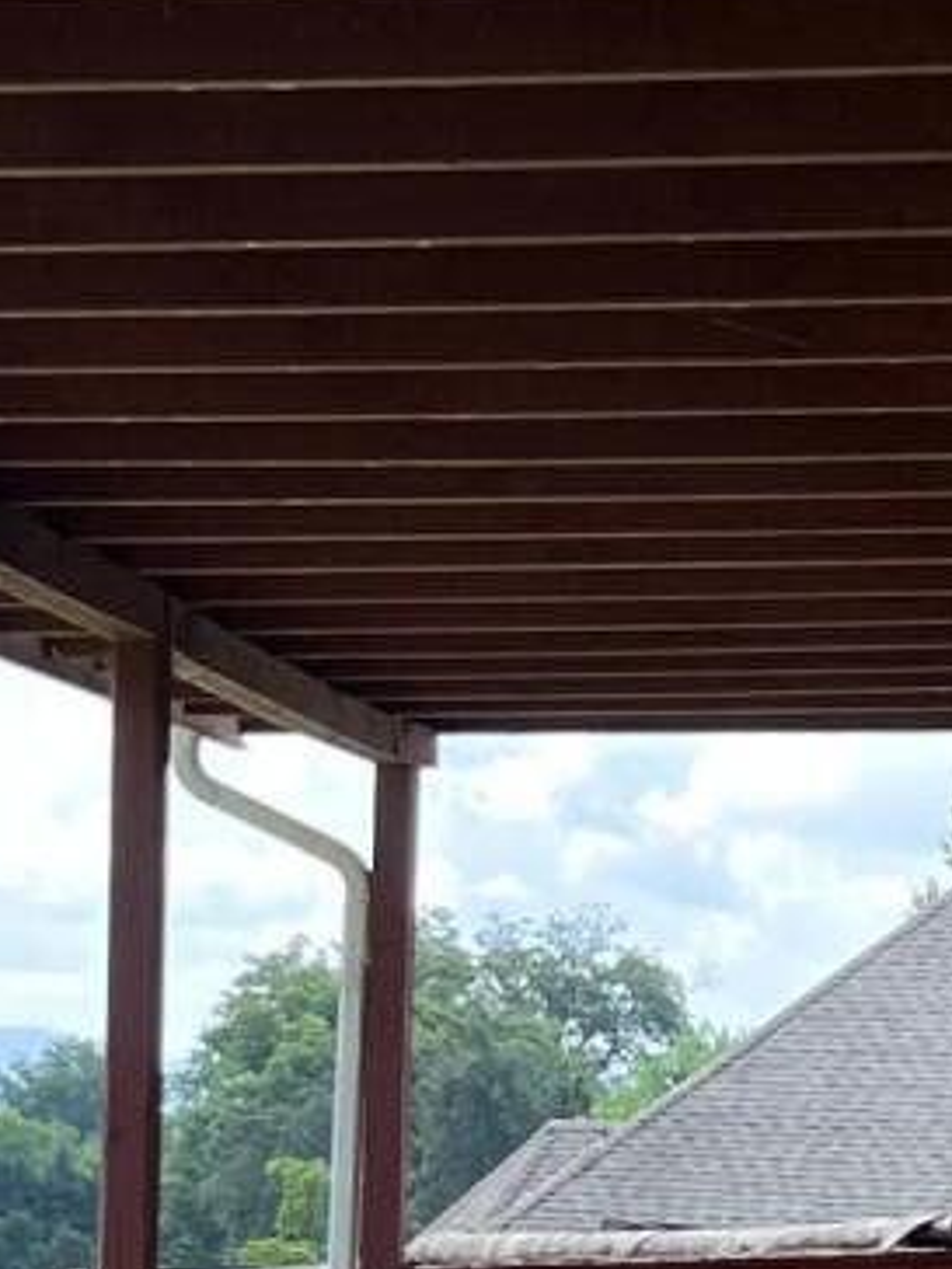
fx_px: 5244
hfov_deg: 10.4
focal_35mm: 143
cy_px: 1489
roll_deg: -2.1
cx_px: 575
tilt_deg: -2.9
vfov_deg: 13.5
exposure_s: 1/687
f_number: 1.5
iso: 50
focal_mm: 5.7
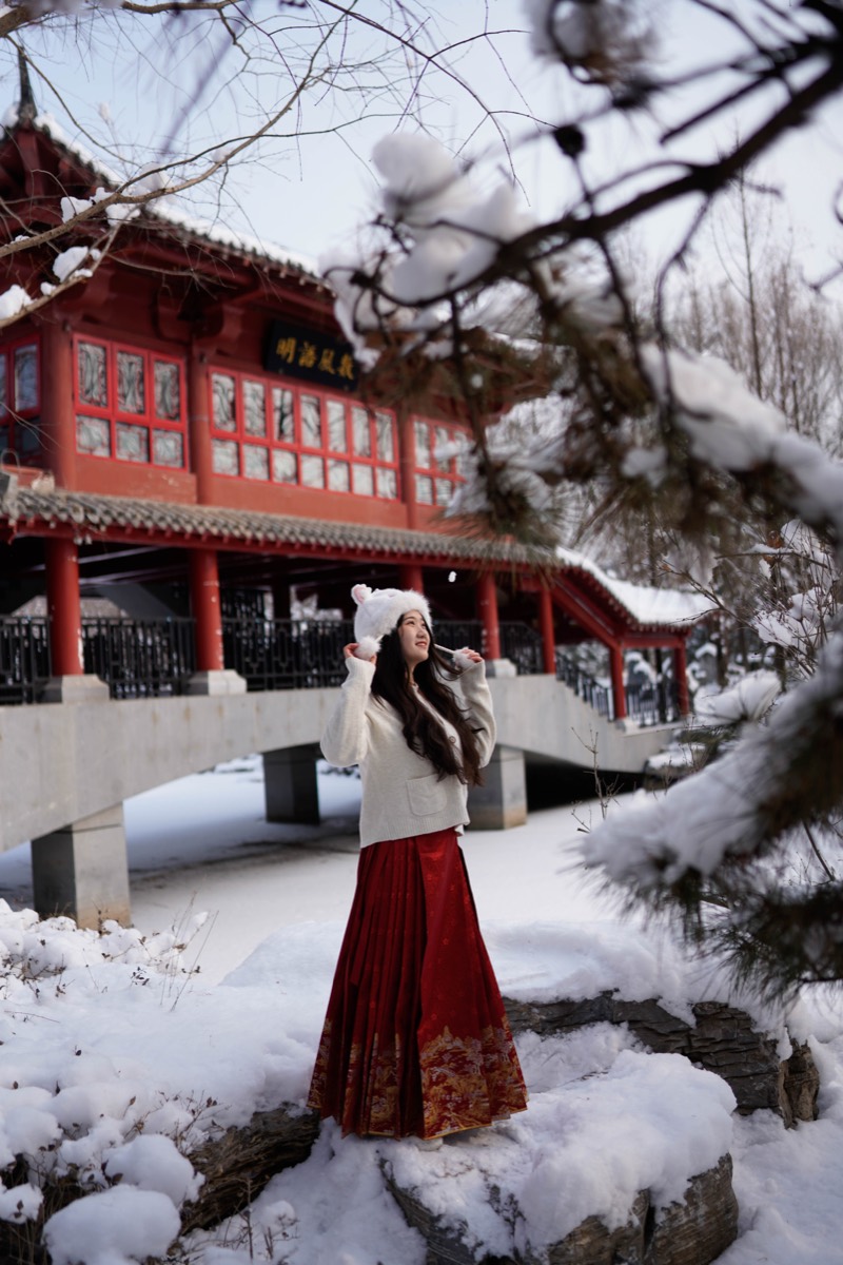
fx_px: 1229
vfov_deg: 54.4
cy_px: 632
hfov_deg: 37.9
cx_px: 422
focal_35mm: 35
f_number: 1.6
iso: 100
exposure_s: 1/3200
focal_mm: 35
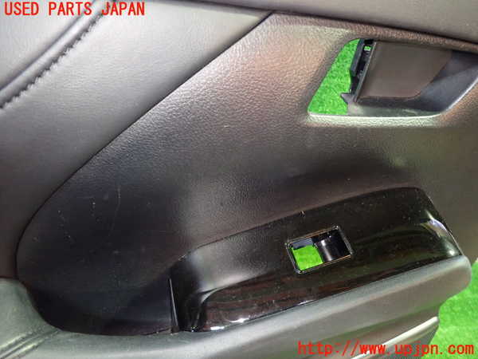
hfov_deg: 69.4
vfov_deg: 54.9
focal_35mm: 25
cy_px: 180
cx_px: 239
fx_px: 345
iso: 800
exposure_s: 1/20
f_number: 2
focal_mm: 4.5
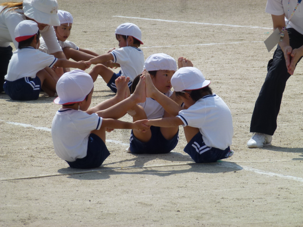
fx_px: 2661
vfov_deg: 4.9
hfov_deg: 6.5
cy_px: 114
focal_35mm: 304
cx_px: 152
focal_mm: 54.5
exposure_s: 1/1000
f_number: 5.7
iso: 100
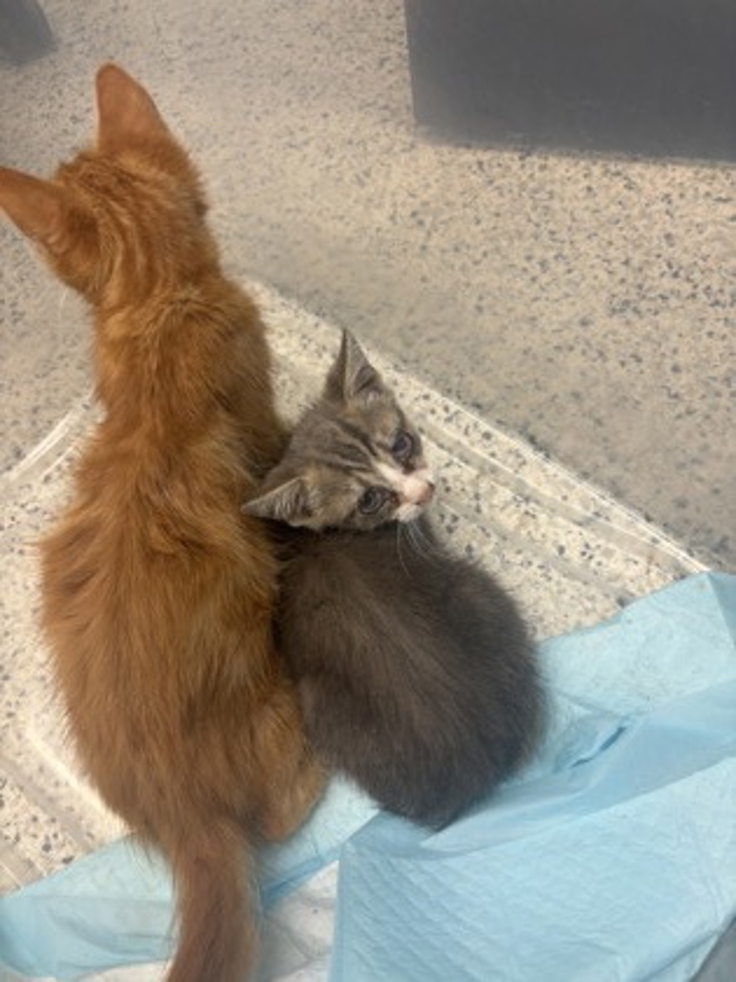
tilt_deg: -62.7
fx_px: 737
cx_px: 368
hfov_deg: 53.1
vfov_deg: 67.3
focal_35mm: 26
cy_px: 491
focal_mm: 5.96
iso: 64
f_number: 1.6
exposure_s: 1/60
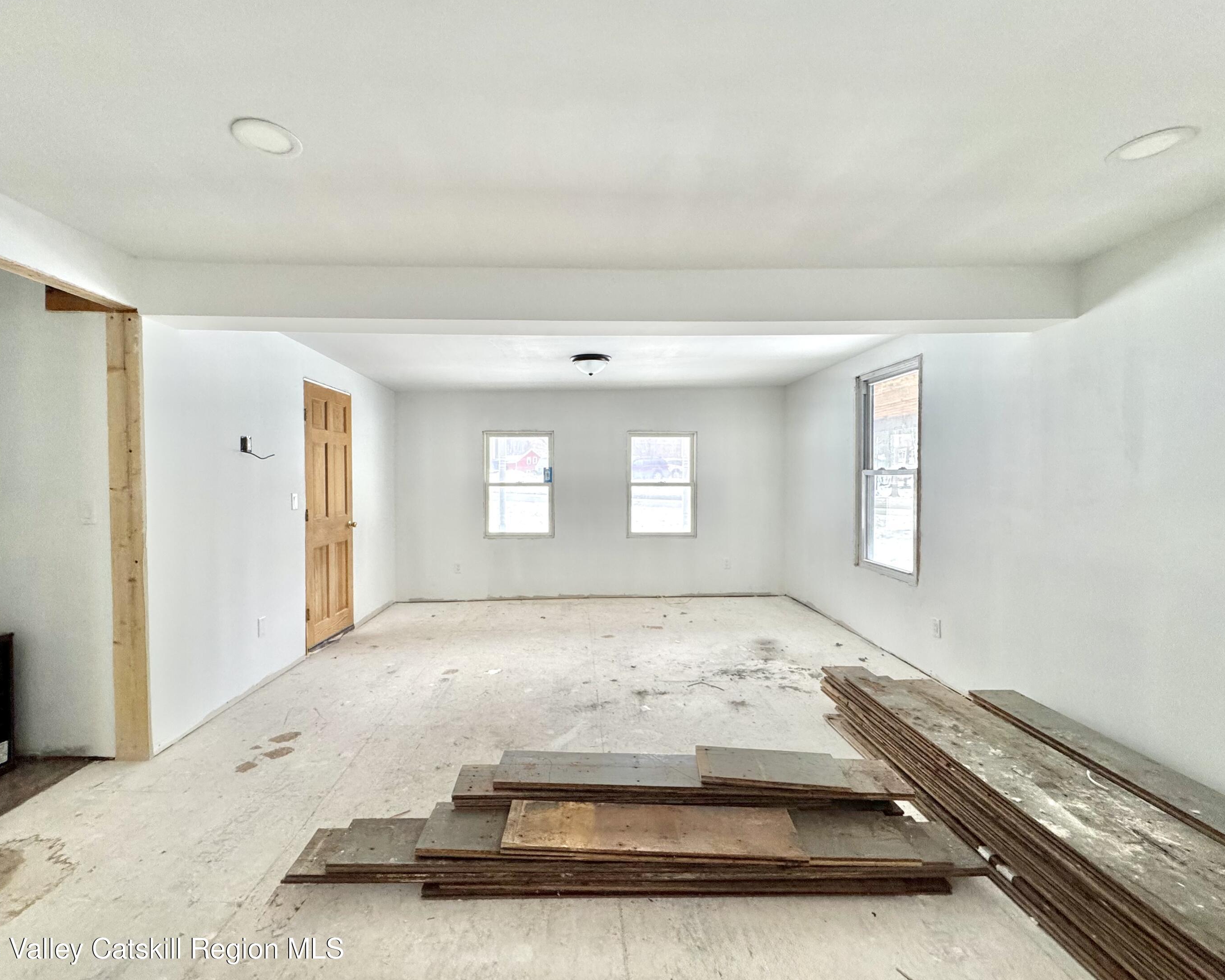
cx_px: 574
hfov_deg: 96.7
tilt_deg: -1.8
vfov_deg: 84.0
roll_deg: +0.1
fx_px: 544
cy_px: 490
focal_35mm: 15
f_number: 2.2
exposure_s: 1/120
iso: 320
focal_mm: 2.22
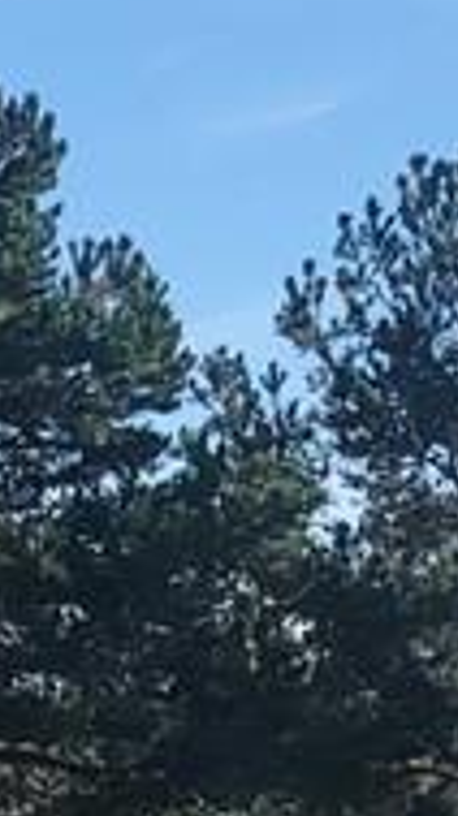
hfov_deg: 7.2
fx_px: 3570
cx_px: -285
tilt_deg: +9.3
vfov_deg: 13.0
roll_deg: -2.0
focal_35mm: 165
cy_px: 414
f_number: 1.8
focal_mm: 4
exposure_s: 1/2433
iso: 20
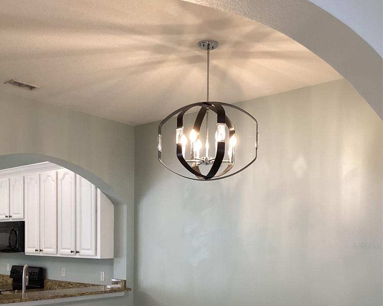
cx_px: 189
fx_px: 465
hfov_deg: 44.8
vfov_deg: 35.3
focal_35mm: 41
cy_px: 245
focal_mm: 3.3
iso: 100
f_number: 2.4
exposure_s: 1/60
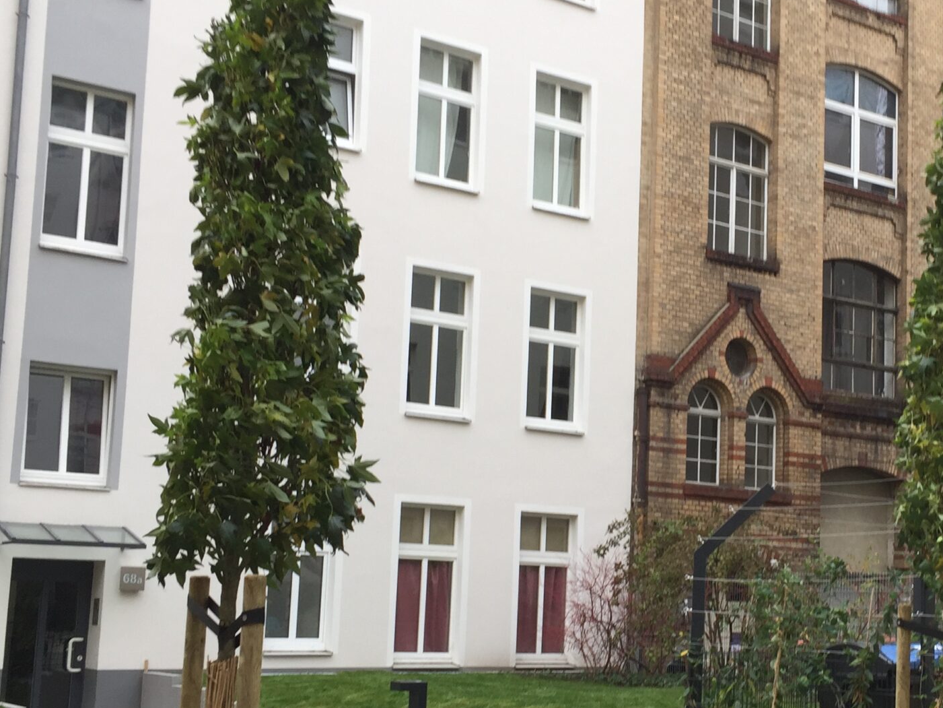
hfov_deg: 35.3
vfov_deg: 27.4
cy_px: 437
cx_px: 710
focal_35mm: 53
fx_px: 1444
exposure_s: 1/101
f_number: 2.2
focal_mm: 4.15
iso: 32
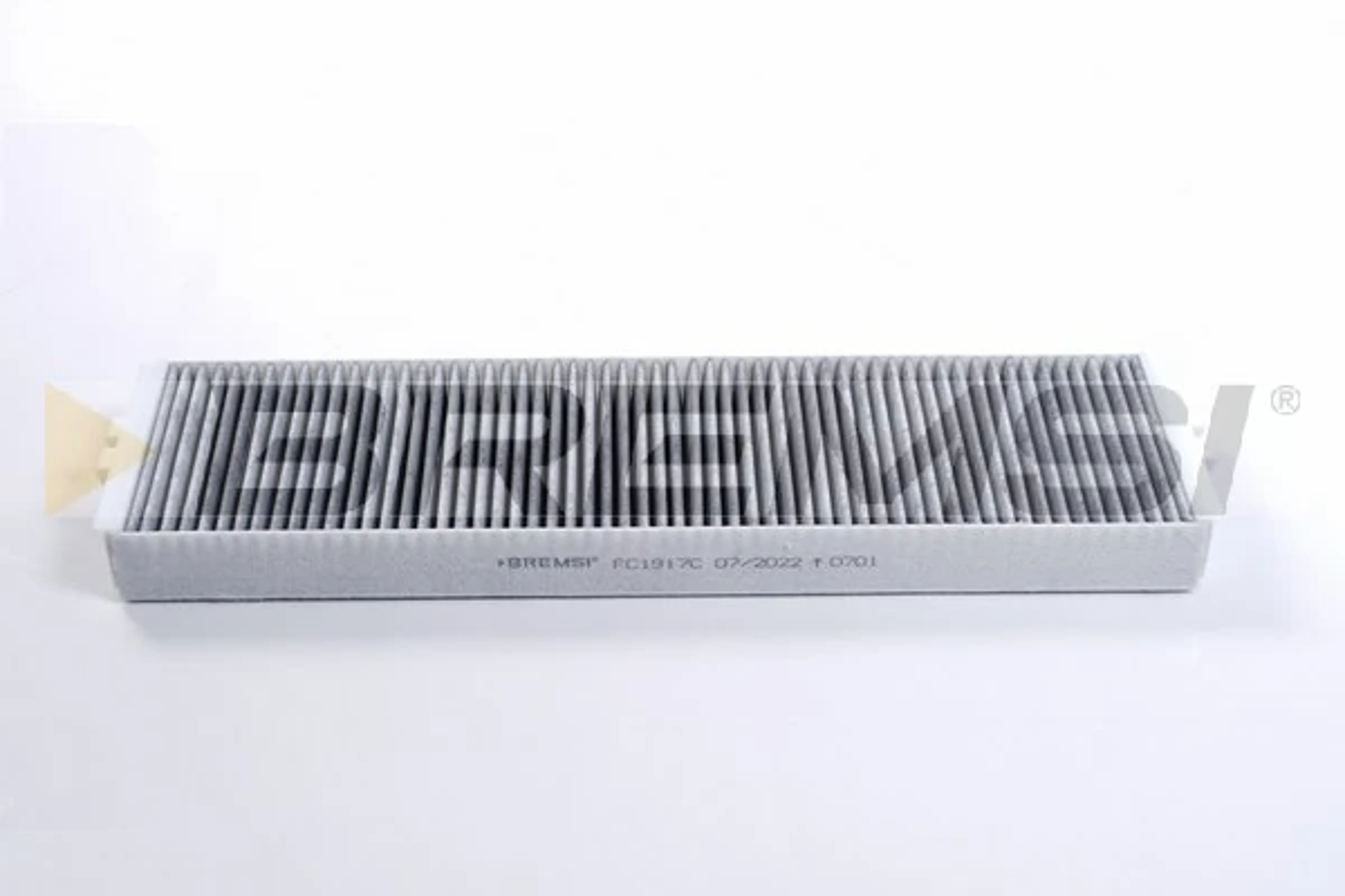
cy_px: 448
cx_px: 672
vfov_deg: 42.3
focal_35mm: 31
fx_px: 1158
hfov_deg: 60.3
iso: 50
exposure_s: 1/60
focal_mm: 31
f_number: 10
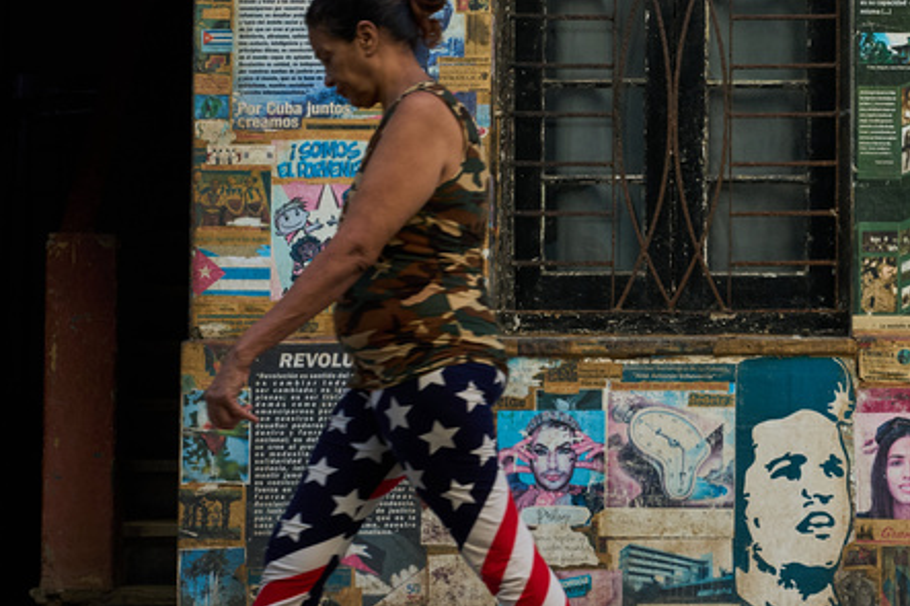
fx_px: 3209
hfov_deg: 15.9
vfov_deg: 10.8
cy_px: 142
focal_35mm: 127
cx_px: 877
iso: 500
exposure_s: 1/200
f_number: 8
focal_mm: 55
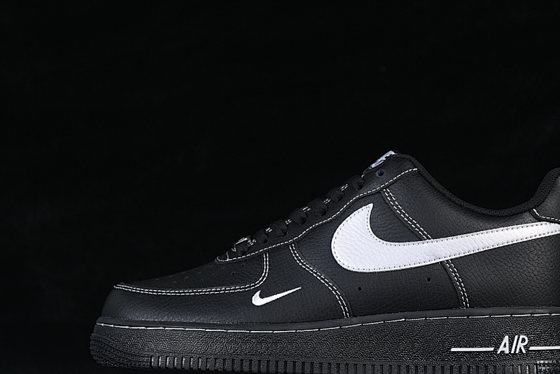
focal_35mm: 97
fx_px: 1509
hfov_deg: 21.0
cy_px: 228
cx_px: 335
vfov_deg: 14.1
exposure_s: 1/60
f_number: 6.3
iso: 160
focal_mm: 50
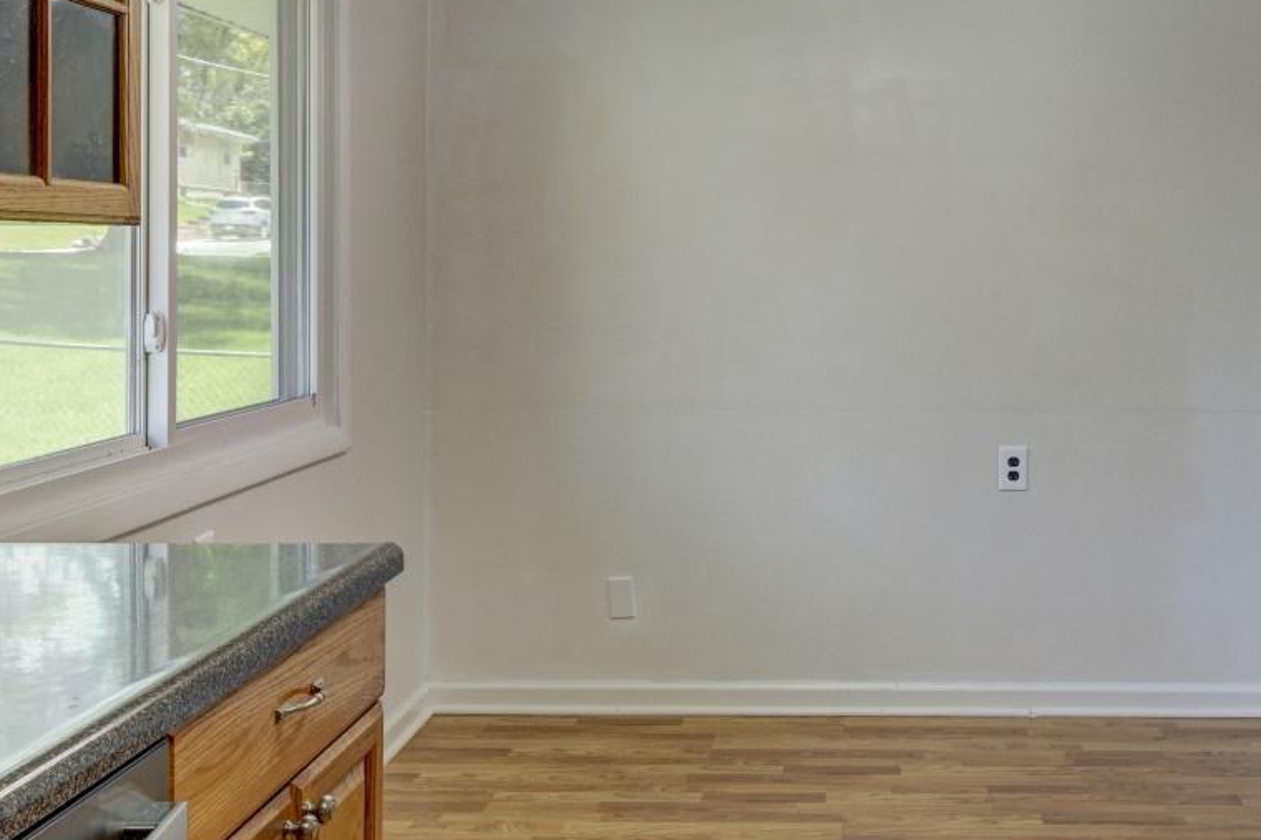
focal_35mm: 41
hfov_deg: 46.5
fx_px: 1437
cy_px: 252
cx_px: 853
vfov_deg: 32.2
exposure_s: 1/30
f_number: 8
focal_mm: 13
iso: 400
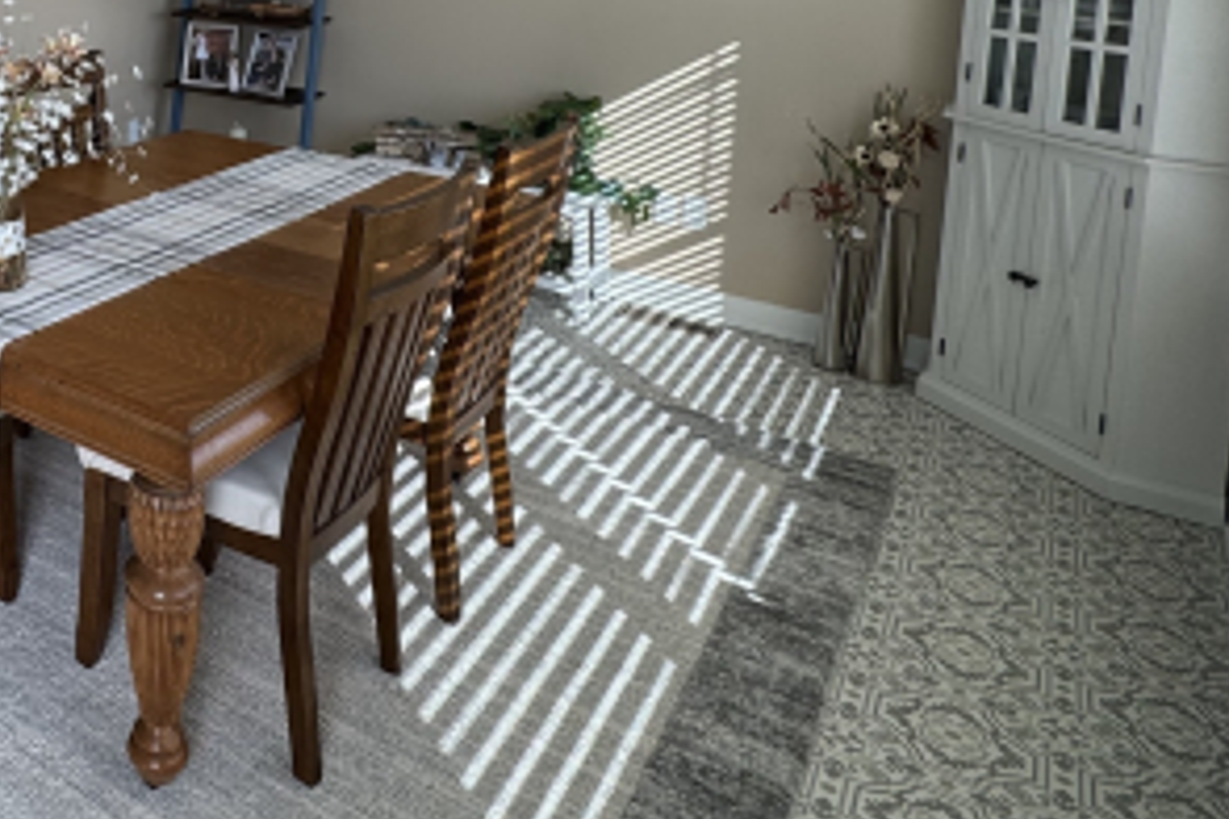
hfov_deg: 49.0
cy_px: 13
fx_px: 1126
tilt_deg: -6.7
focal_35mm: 33
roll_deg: -0.3
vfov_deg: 36.2
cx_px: 56
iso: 50
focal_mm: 2.22
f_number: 2.2
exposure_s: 1/120
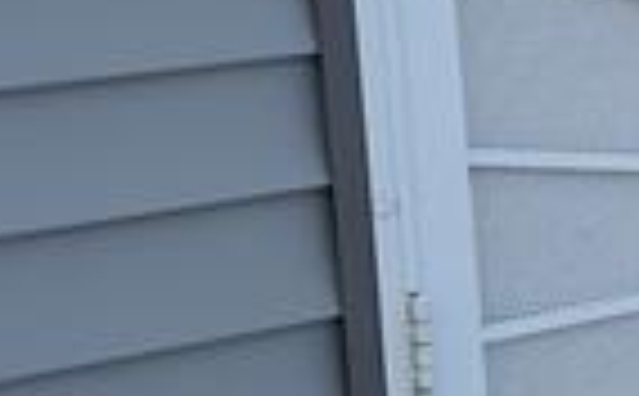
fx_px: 2398
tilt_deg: -3.2
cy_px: 40
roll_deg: +2.1
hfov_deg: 13.5
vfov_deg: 9.4
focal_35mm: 138
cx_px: 1188
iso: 80
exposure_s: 1/279
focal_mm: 6.86
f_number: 1.78
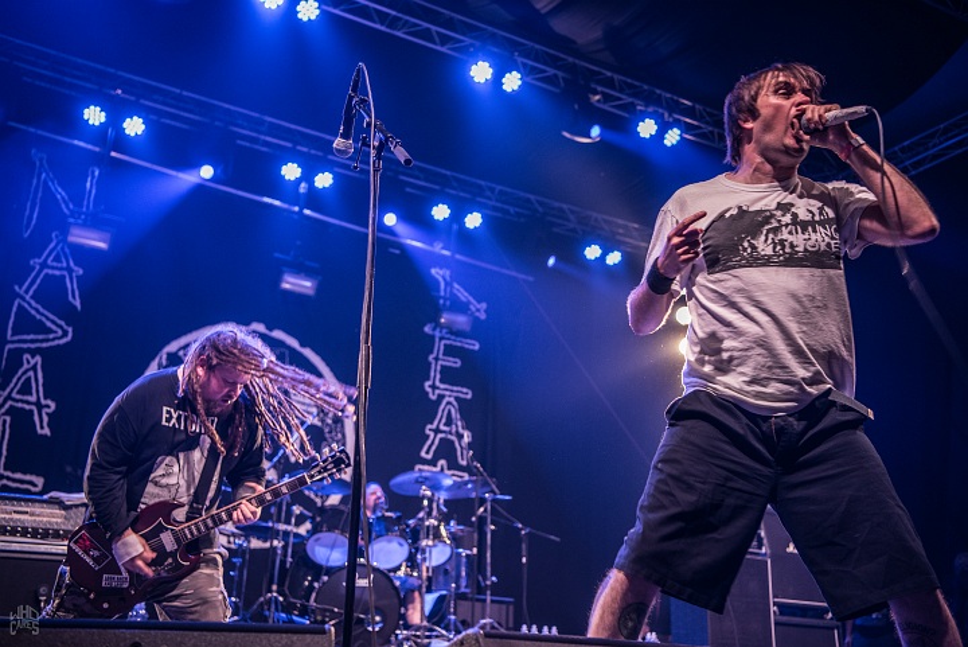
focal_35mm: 38
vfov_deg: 35.1
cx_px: 484
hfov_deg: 50.7
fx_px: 1022
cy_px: 324
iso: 1000
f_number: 2.8
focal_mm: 38
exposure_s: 1/100
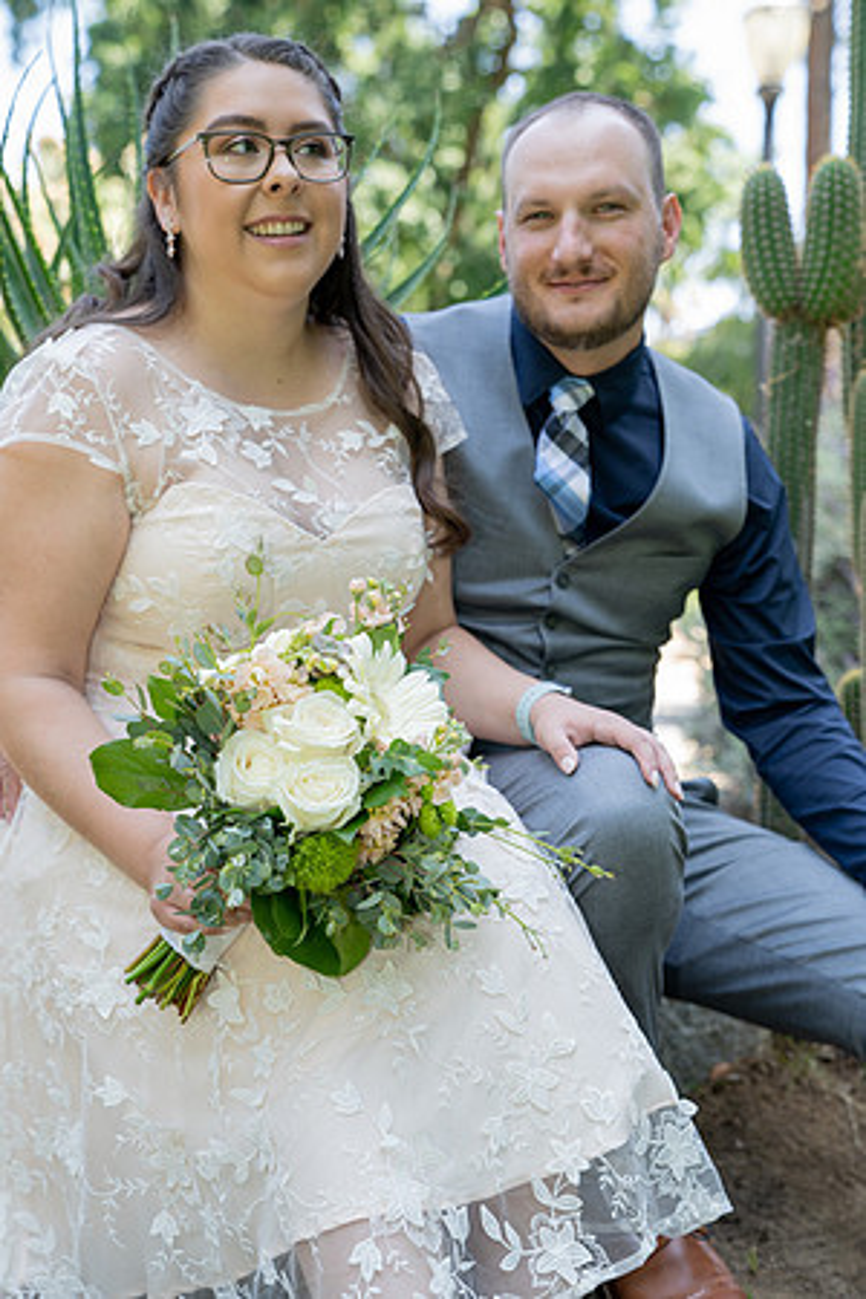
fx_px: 1768
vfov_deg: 40.3
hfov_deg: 27.5
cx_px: 433
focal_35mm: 49
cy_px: 650
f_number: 3.5
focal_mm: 49
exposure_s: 1/250
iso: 250
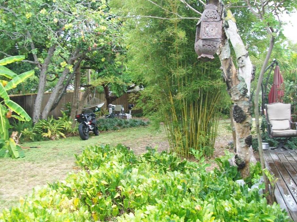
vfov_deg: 35.1
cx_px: 141
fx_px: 352
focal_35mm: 41
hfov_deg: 45.8
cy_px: 105
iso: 64
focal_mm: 6
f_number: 2.7
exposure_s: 1/50
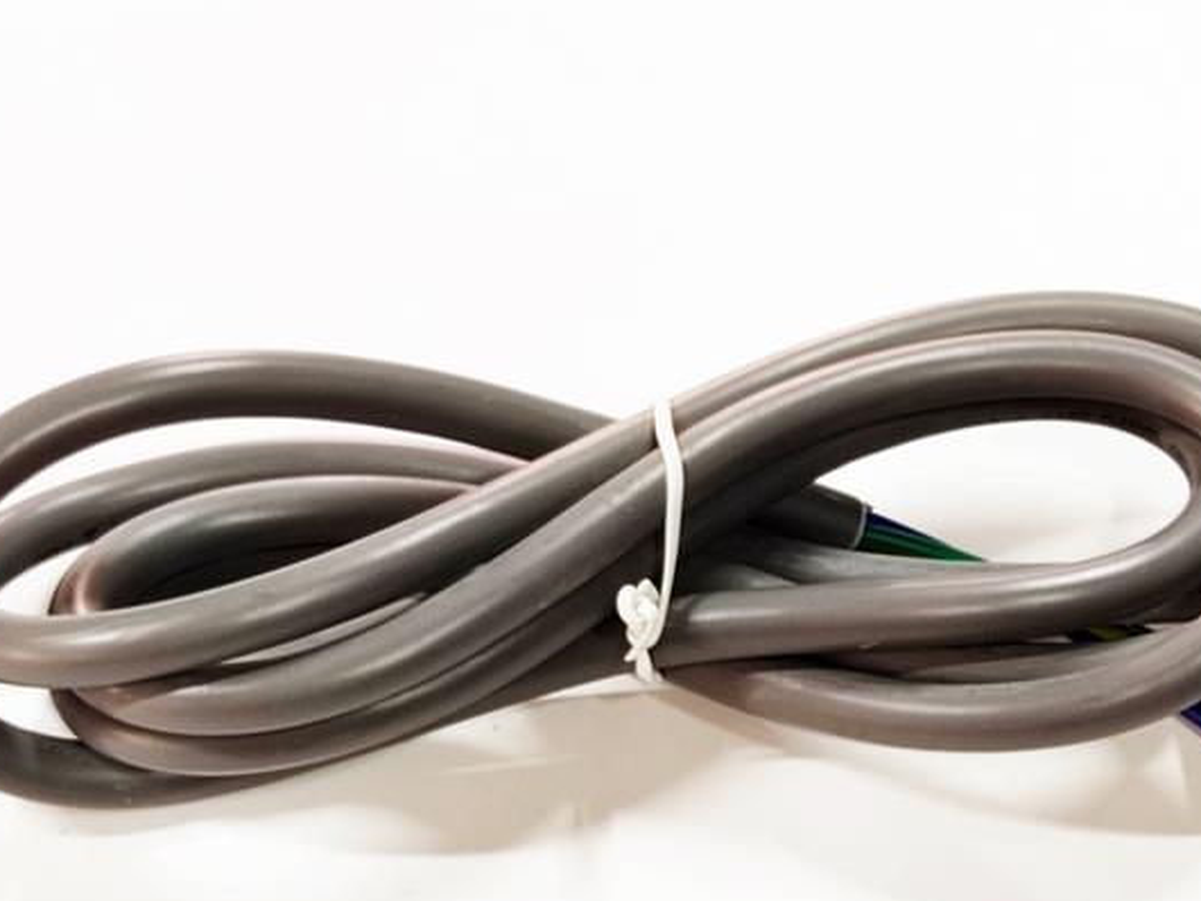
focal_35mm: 49
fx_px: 1700
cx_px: 882
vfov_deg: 29.6
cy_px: 516
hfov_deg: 38.1
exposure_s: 1/33
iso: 199
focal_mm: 4.74
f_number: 1.79
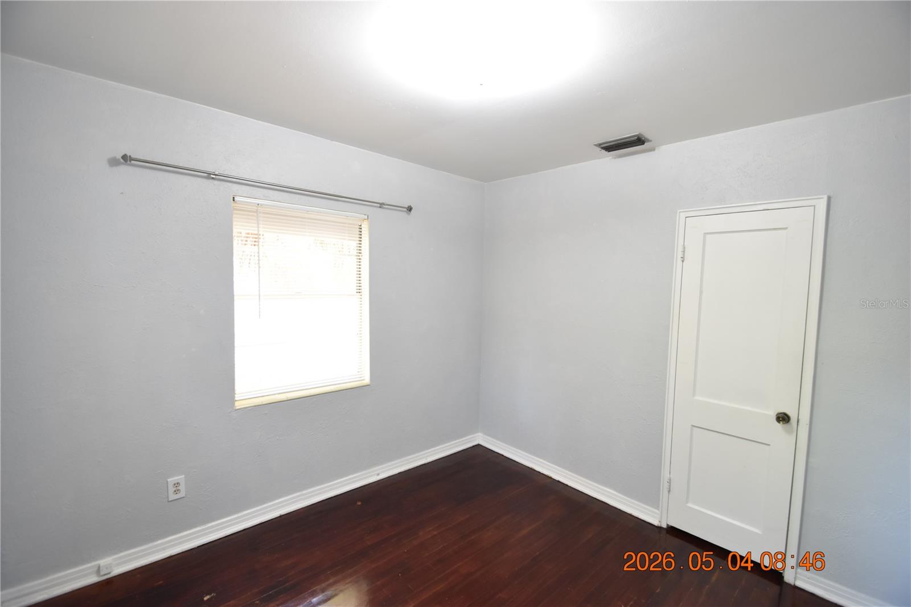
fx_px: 379
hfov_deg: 100.4
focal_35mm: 15
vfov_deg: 77.3
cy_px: 304
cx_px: 456
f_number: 3.5
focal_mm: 10
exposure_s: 1/30
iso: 800
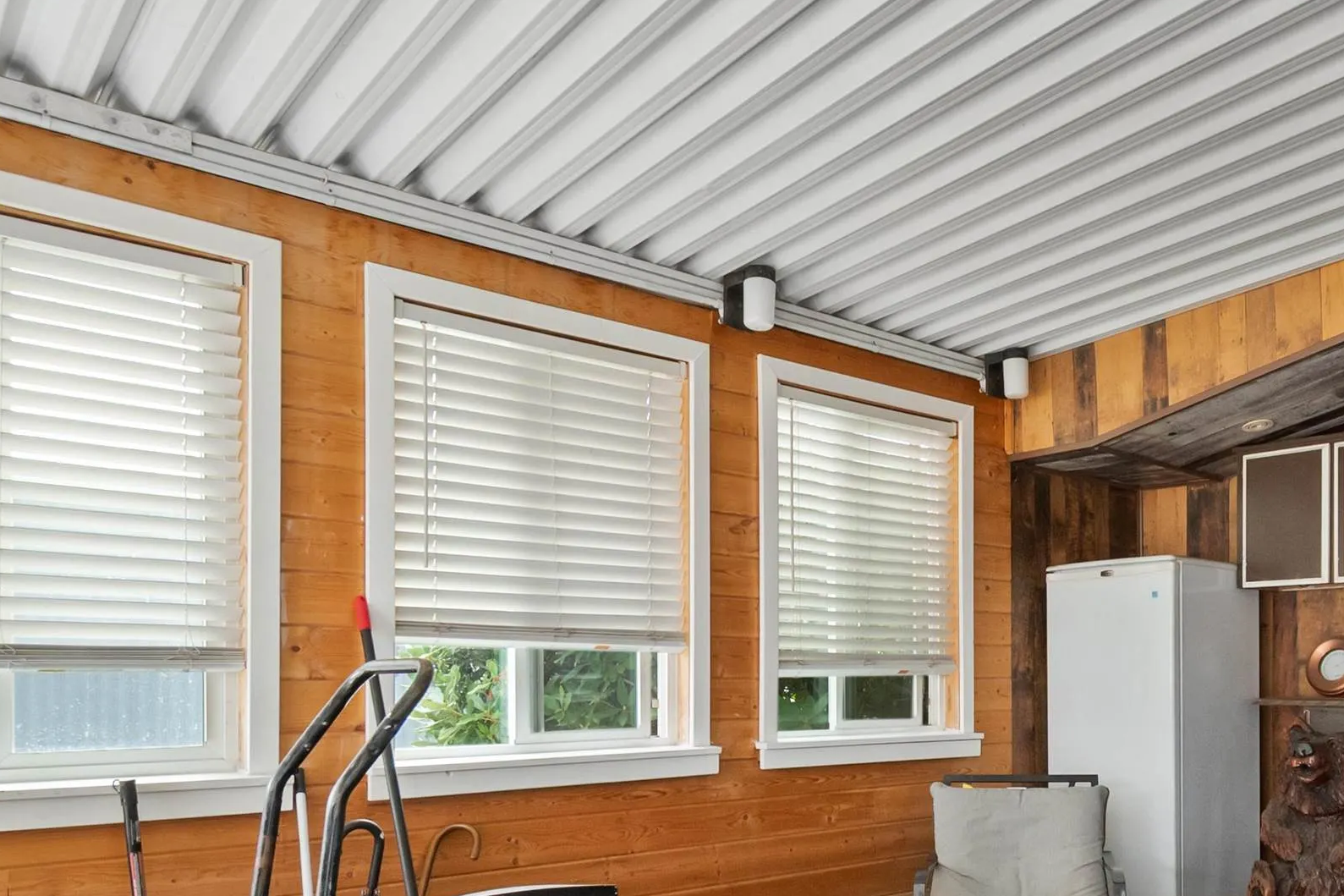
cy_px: 673
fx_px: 1082
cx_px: 925
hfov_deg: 61.7
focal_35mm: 29
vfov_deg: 43.5
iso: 200
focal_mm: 10
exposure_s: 1/30
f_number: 8
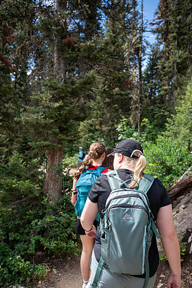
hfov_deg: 49.6
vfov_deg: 69.3
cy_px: 152
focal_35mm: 26
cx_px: 102
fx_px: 208
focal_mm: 24
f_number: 3.2
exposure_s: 1/1000
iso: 140
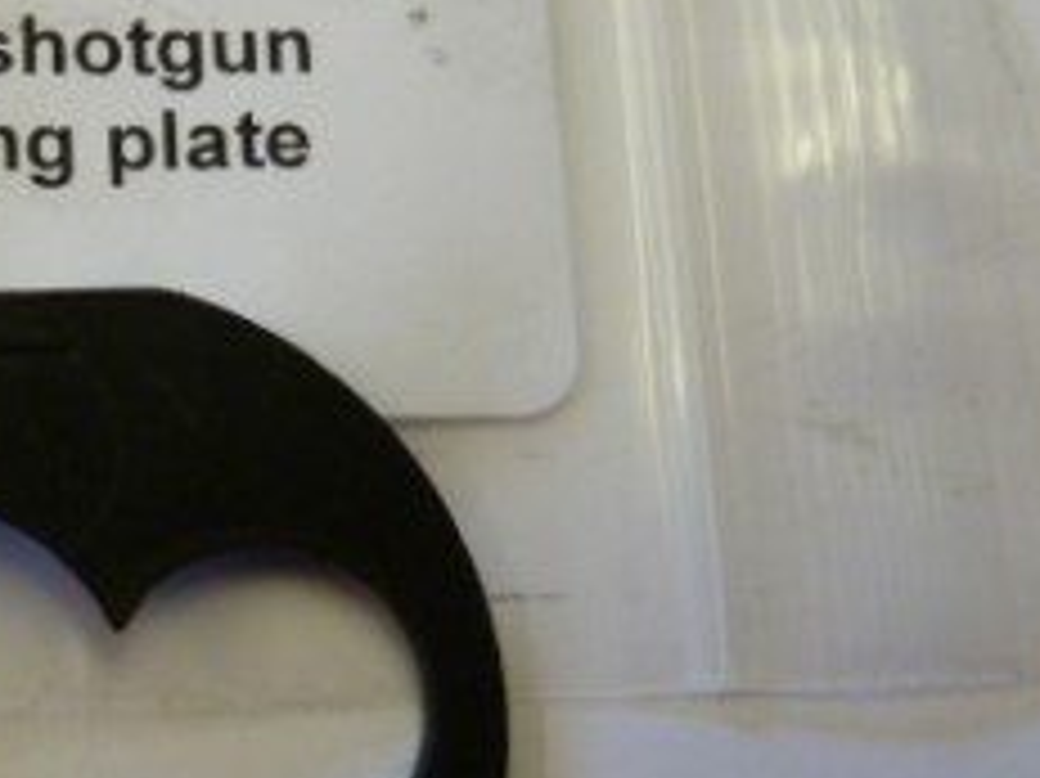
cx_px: -153
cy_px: 387
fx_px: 1952
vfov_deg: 22.6
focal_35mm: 65
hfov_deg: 27.0
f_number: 3.3
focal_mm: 4.1
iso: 200
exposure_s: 1/30
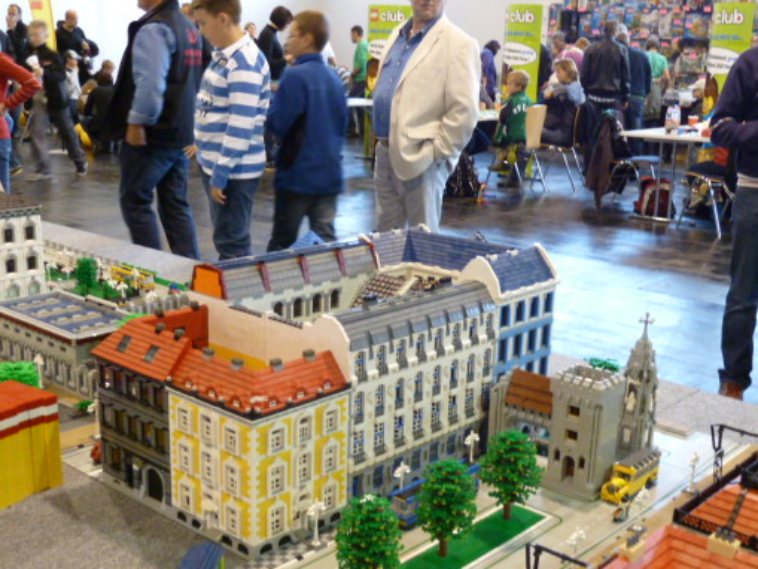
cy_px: 349
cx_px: 384
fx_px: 964
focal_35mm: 44
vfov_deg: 32.8
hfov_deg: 42.9
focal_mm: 5.7
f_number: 3.5
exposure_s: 1/20
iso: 400
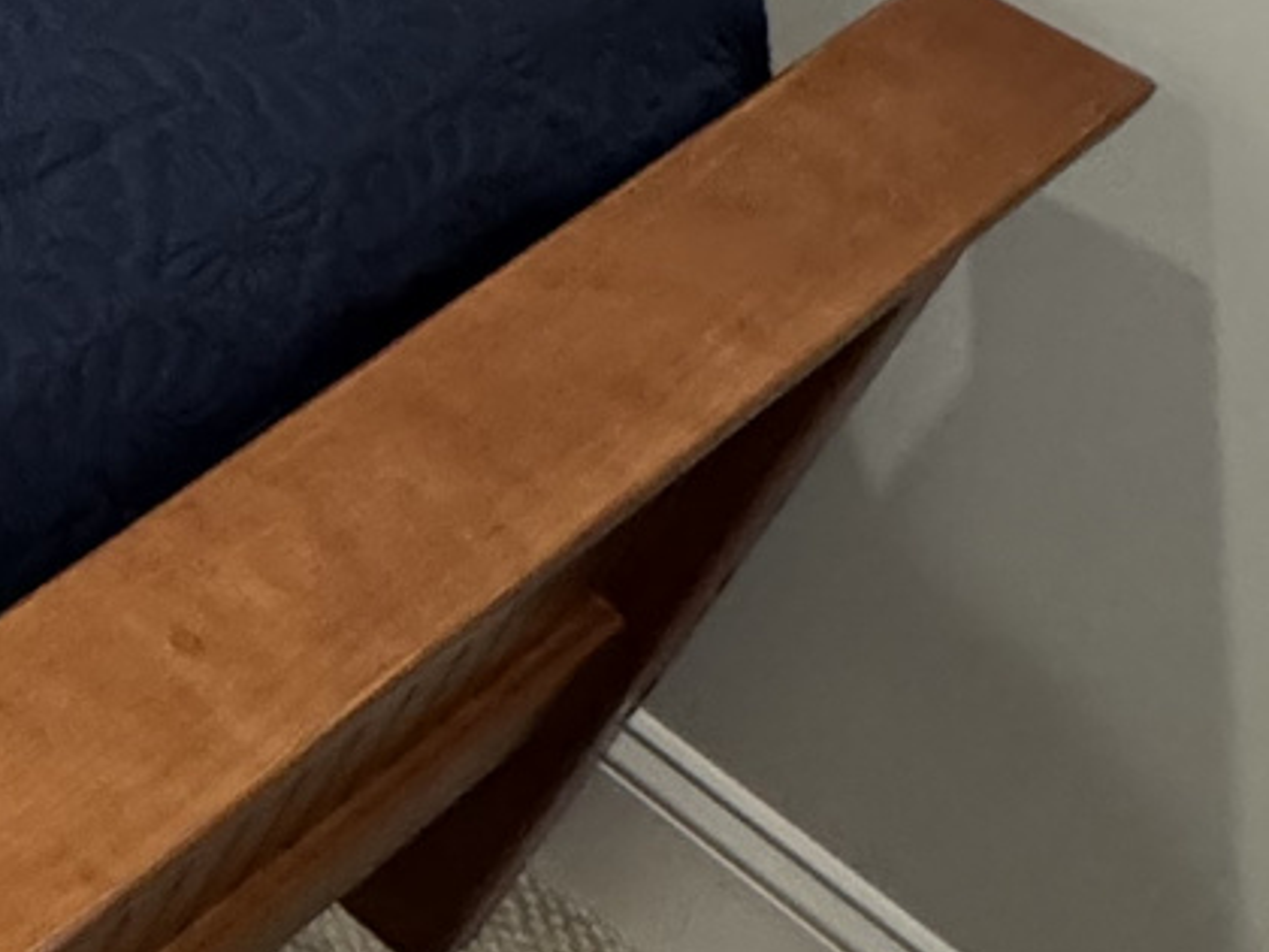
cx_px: -1136
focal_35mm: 72
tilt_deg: -37.8
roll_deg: +0.8
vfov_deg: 19.4
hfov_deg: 19.1
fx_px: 2639
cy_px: -166
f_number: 2.2
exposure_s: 1/60
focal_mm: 2.22
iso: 400
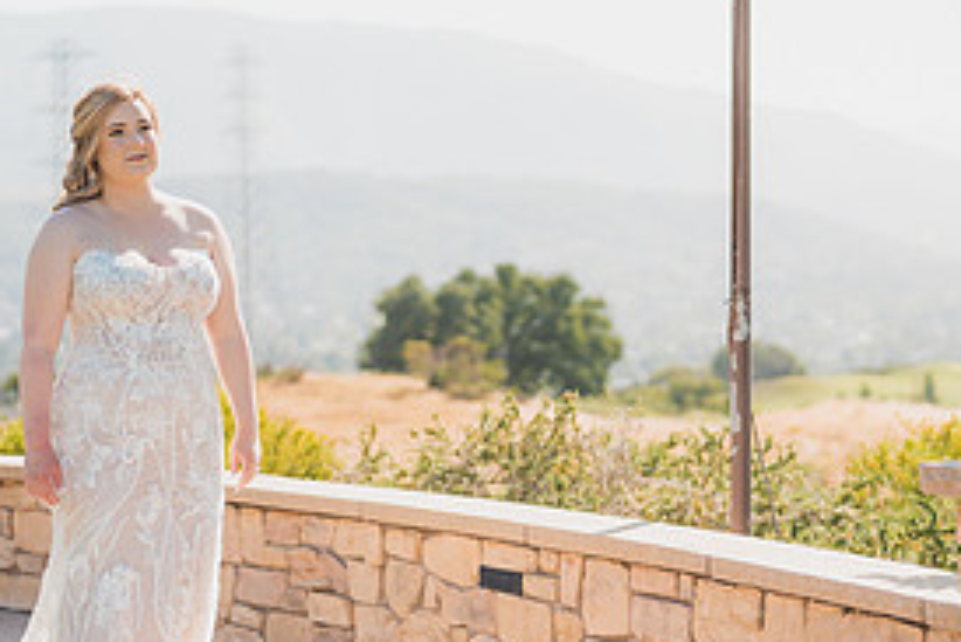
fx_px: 2831
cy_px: 325
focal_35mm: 106
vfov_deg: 12.9
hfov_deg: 19.2
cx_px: 670
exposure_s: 1/2000
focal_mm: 50
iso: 125
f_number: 1.8
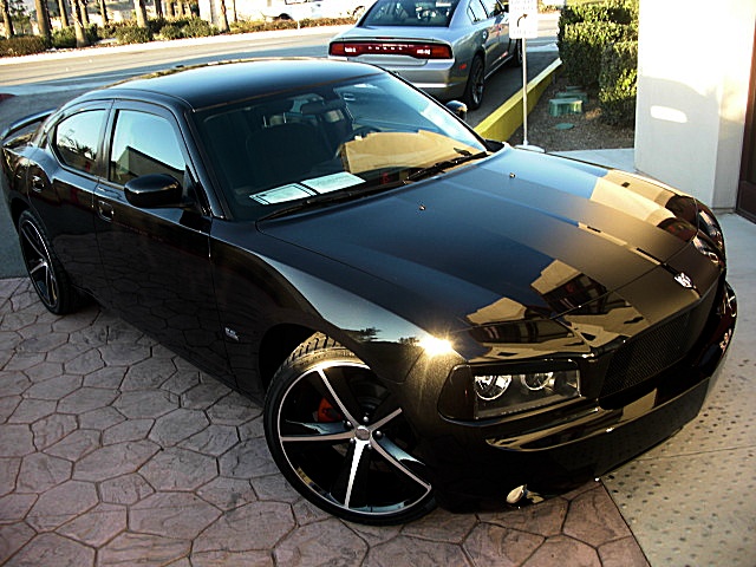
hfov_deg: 51.4
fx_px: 786
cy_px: 284
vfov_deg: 39.7
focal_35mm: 36
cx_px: 378
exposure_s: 1/80
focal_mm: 6.3
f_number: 2.8
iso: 50
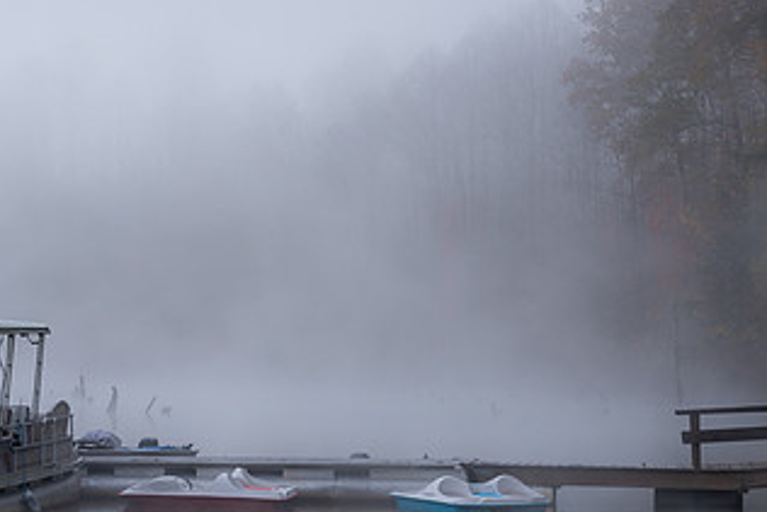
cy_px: 287
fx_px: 2643
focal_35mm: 124
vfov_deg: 11.1
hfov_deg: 16.5
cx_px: 223
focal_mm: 65
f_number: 11
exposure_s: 1/1.43
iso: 100
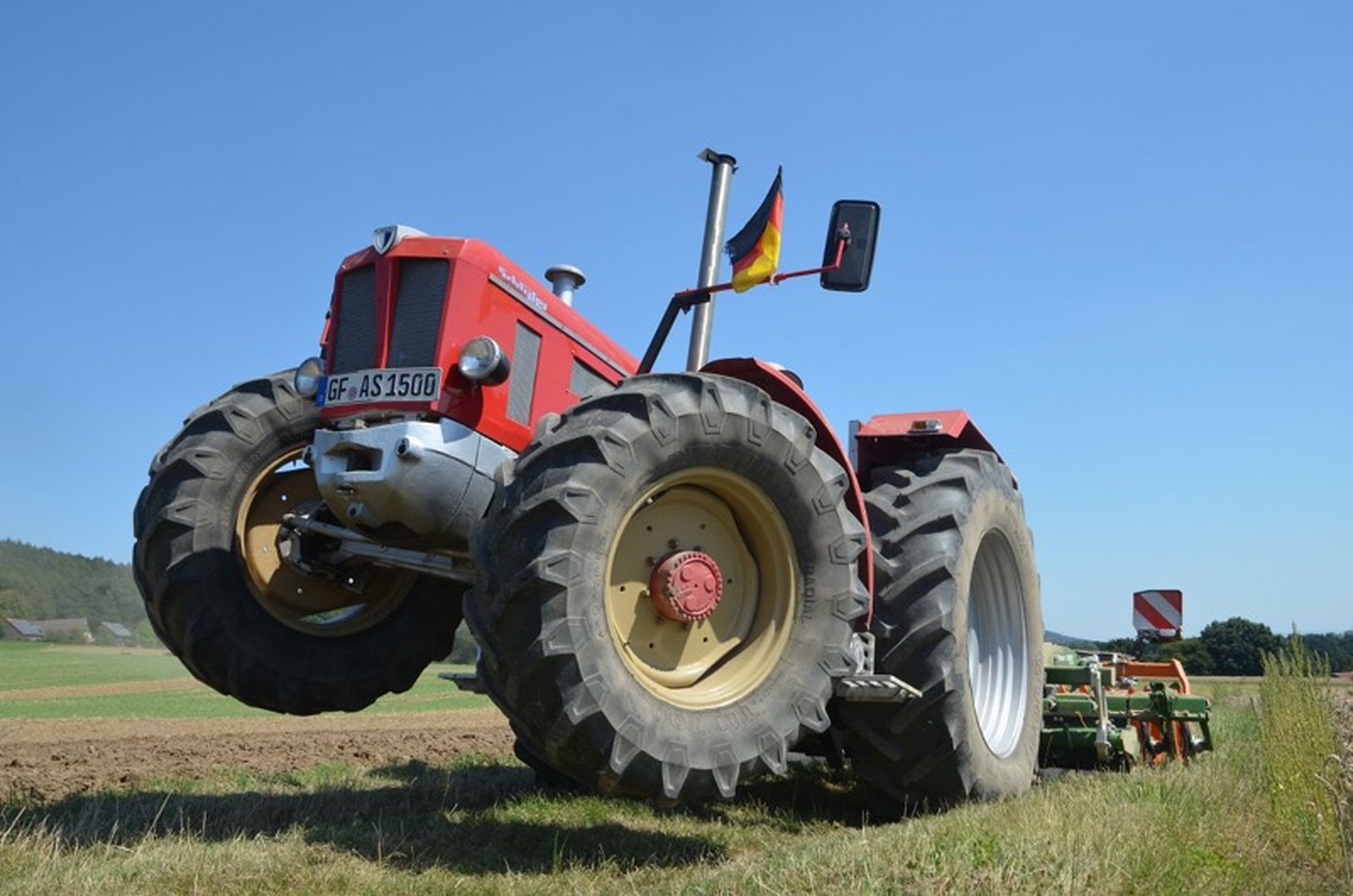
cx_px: 676
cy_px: 448
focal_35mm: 36
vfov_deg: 36.7
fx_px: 1350
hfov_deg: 53.2
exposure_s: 1/250
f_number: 8
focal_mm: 24
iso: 125
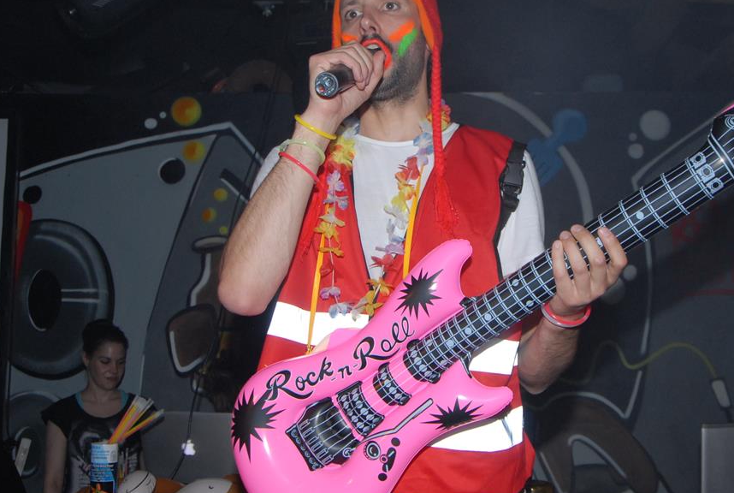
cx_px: 436
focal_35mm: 48
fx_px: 981
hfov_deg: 40.9
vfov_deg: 28.2
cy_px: 255
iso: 400
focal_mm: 24
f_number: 6.3
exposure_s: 1/60
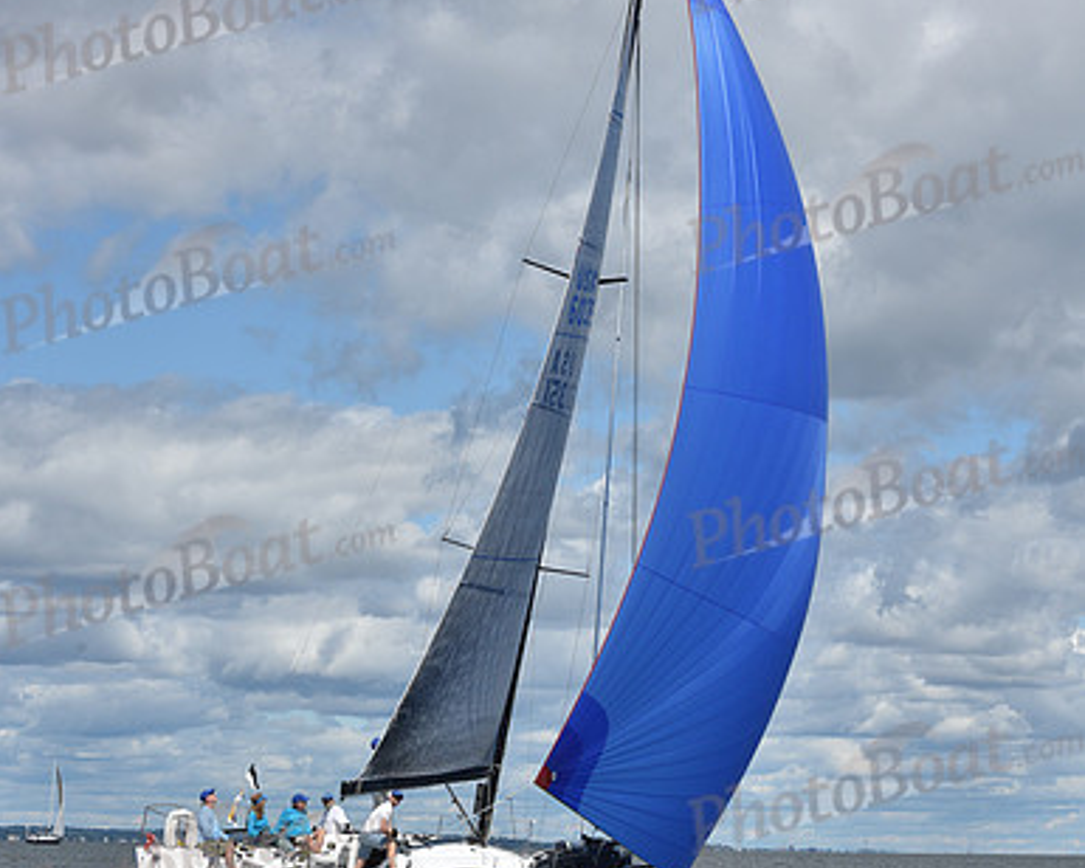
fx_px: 3179
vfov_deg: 15.5
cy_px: 389
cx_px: 542
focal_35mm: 99
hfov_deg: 19.4
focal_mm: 70
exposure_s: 1/800
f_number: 11
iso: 250
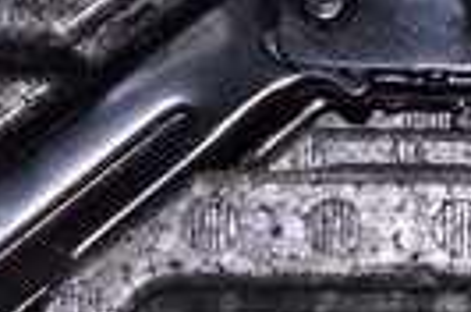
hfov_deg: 8.1
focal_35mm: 254
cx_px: 248
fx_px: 3315
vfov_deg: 5.4
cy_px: 349
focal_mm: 22
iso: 1600
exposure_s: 1/200
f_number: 8
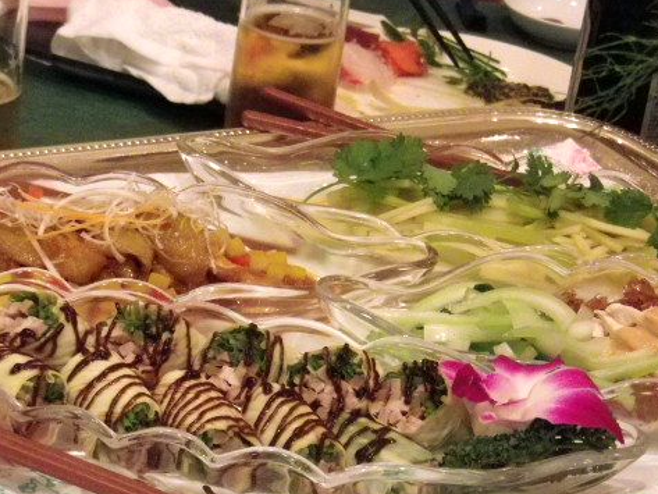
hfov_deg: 17.1
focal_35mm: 115
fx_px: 2187
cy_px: 308
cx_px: 377
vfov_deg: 12.9
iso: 800
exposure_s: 1/25
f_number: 5.2
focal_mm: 14.9
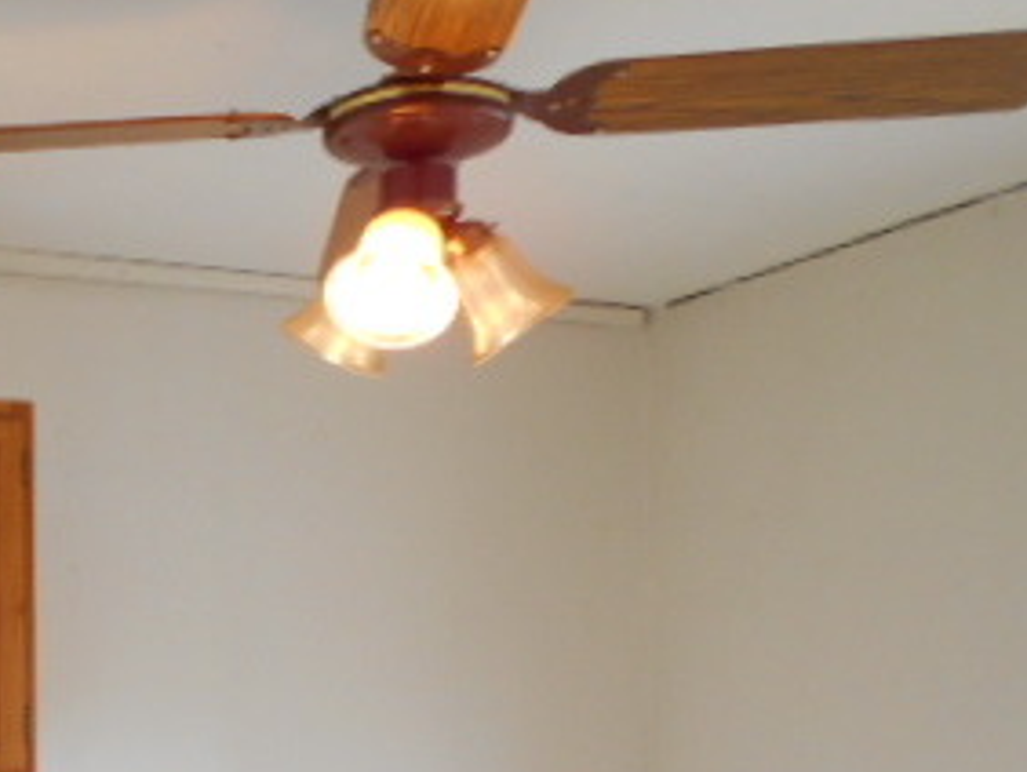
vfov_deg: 24.1
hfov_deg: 29.4
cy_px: 703
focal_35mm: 59
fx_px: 1752
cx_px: -109
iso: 140
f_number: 3.2
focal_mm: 4.6
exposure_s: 1/30
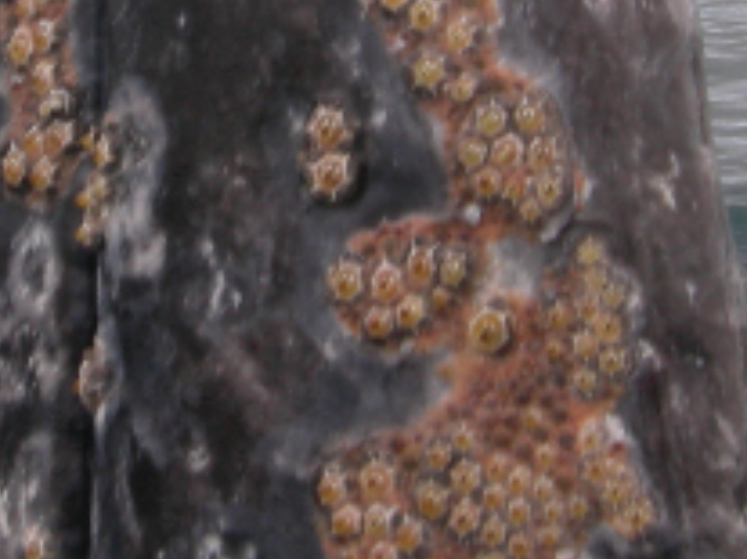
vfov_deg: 12.5
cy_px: -47
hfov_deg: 16.9
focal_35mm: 116
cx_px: 189
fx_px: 2502
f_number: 6.8
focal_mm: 7.5
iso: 64
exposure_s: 1/102
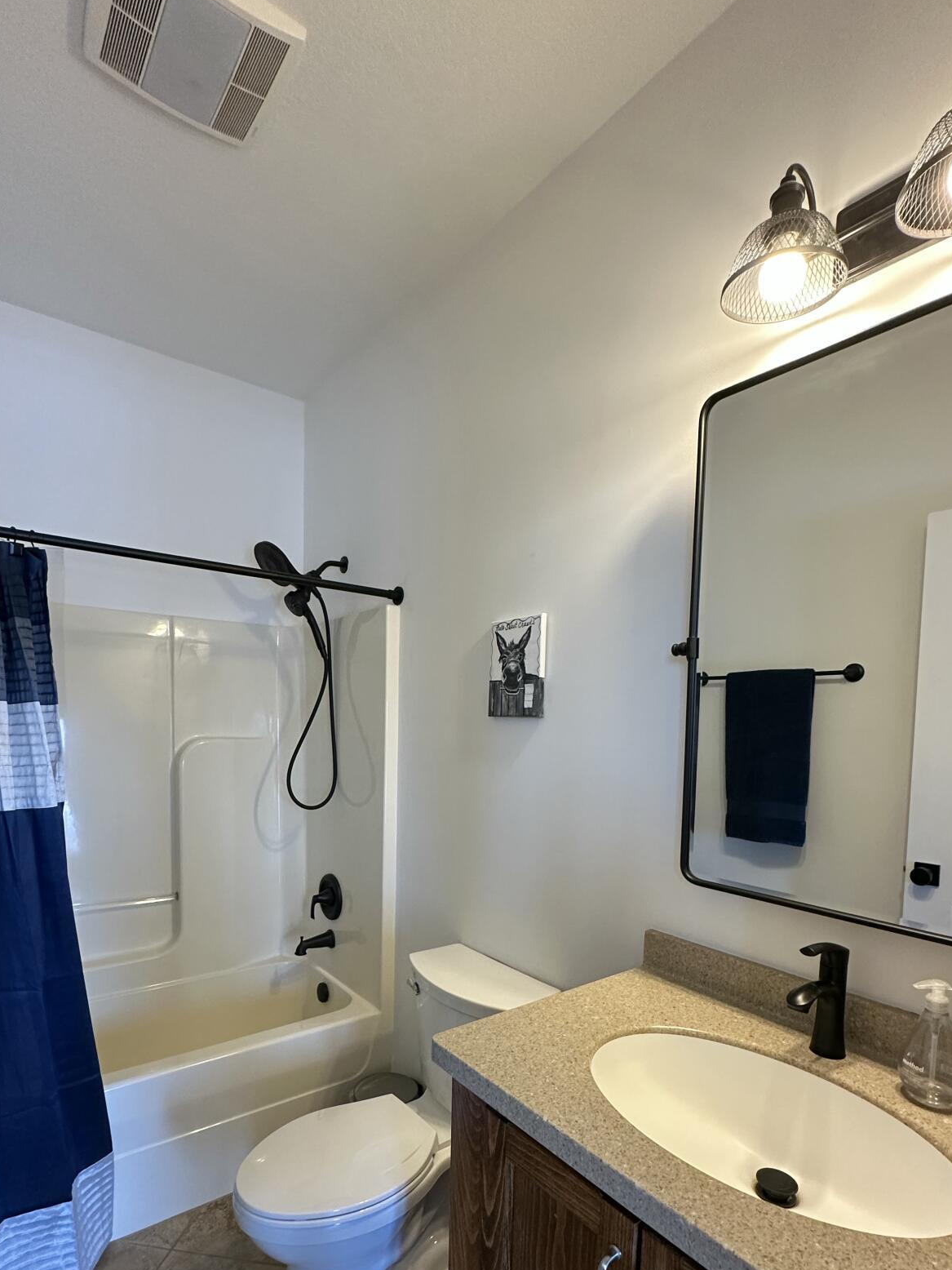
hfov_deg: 71.5
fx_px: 660
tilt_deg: -2.9
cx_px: 449
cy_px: 778
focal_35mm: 18
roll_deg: -1.7
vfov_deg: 86.4
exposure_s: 1/120
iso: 250
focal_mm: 2.22
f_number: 2.2
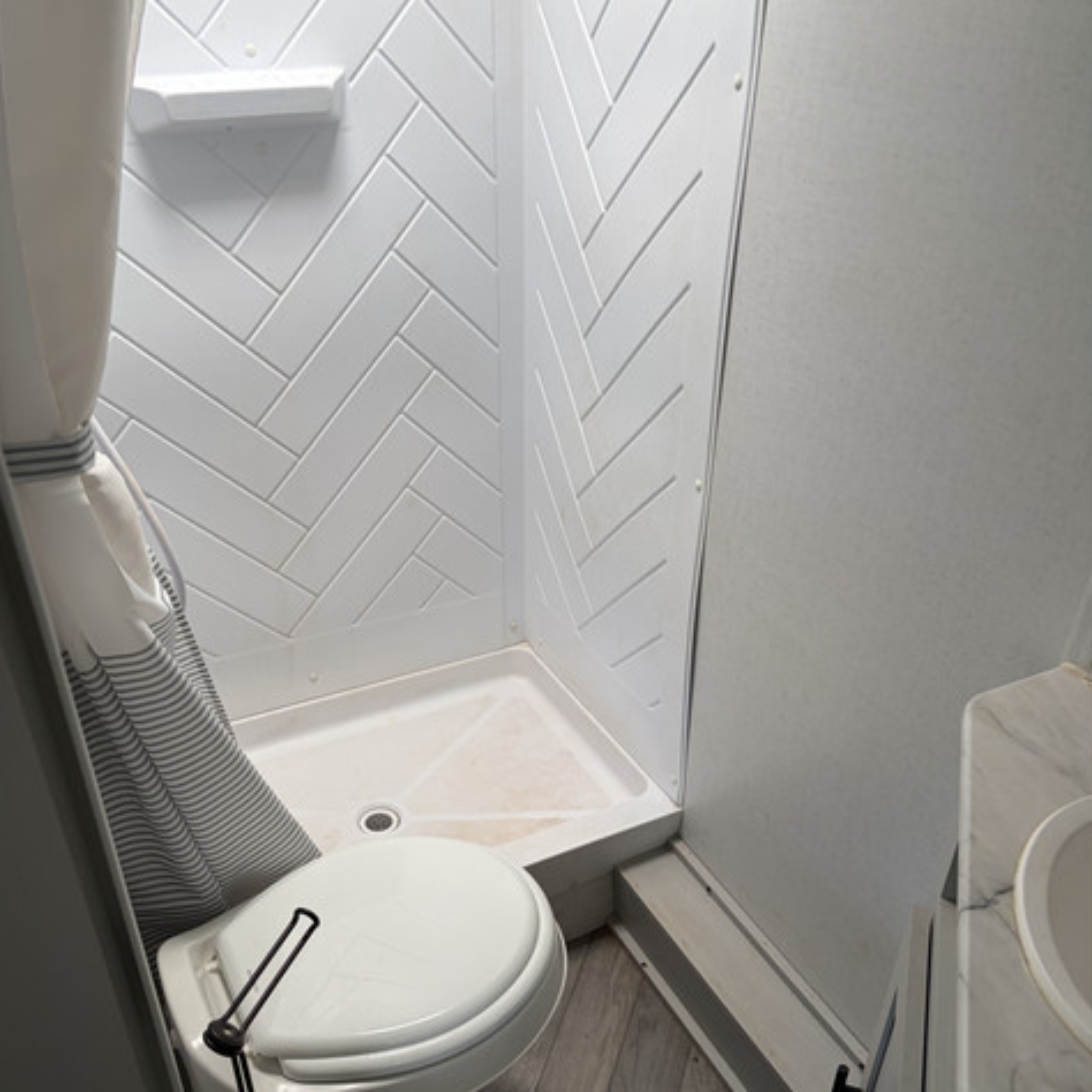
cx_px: 548
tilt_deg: -33.9
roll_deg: +0.5
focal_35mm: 31
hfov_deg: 52.5
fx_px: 1106
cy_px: 691
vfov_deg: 51.9
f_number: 1.6
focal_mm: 5.96
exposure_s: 1/108
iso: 125
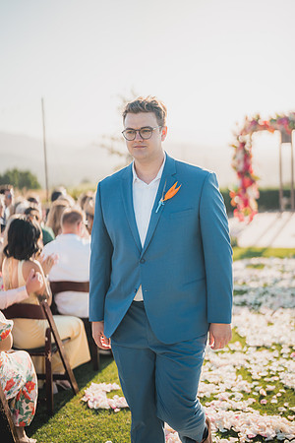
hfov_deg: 27.0
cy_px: 222
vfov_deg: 39.6
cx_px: 148
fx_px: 615
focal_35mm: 50
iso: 100
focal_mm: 50
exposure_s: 1/8000
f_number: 1.2
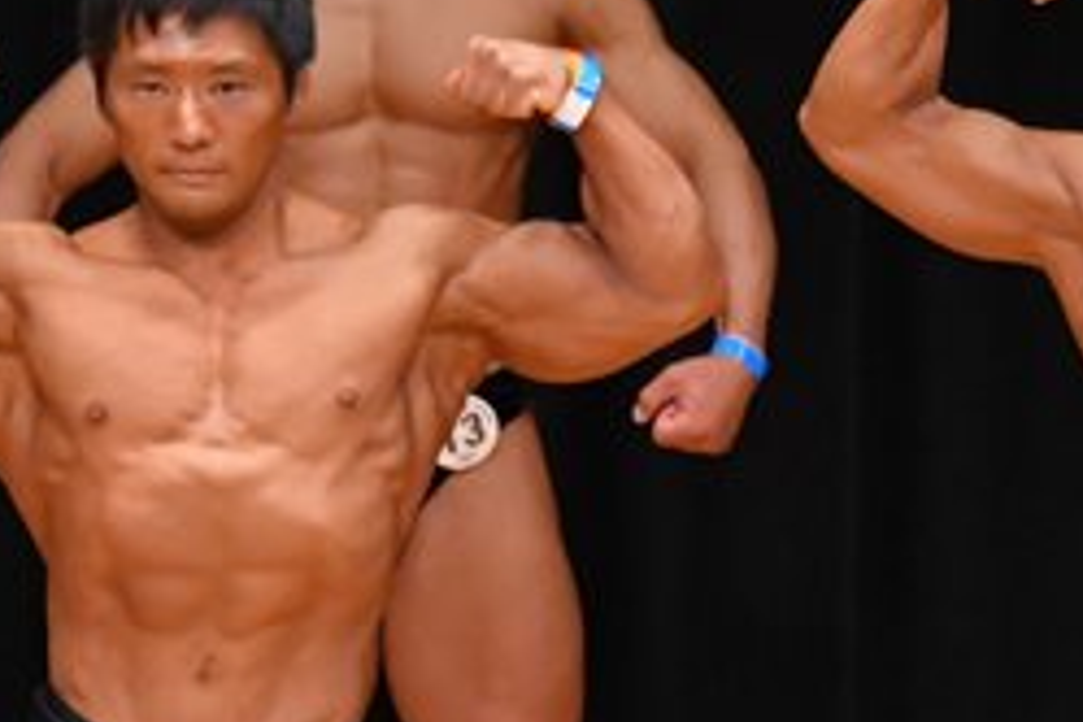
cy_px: 774
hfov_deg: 2.3
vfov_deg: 1.5
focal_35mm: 888
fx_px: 26712
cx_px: 829
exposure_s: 1/400
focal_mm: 190
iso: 4000
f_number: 5.6
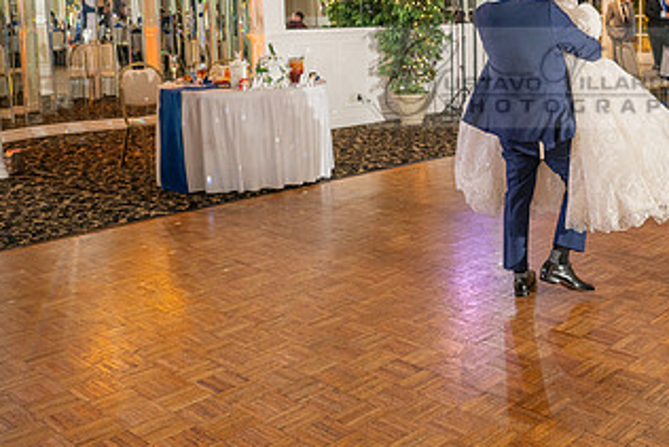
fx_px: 818
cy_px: 77
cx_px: 550
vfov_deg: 29.7
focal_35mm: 44
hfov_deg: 42.2
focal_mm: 24
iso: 640
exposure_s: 1/160
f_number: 3.2
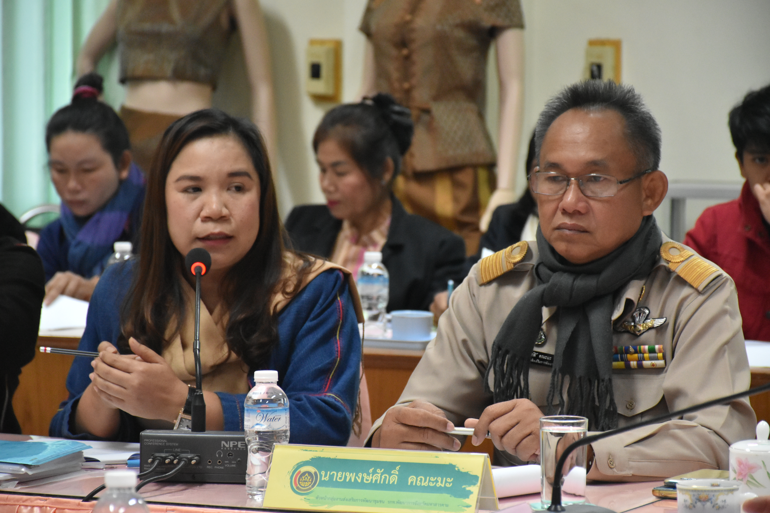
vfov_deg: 7.9
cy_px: 256
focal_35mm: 174
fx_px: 3721
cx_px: 385
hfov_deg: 11.8
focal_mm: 116
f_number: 5.6
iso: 2500
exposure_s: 1/125
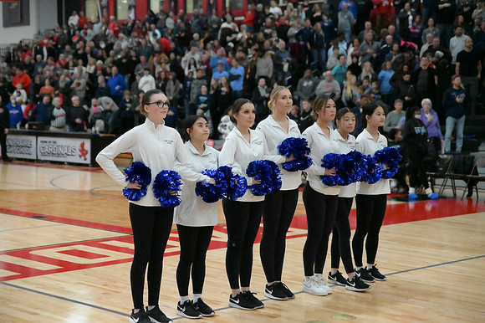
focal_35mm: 70
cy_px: 162
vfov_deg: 19.4
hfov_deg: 28.9
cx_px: 242
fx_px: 942
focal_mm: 70
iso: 45600
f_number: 2.8
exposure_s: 1/8000
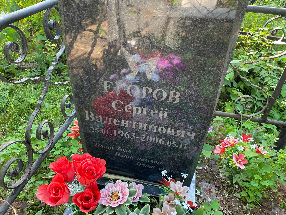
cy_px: 108
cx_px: 143
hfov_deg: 67.3
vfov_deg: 53.1
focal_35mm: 26
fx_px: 215
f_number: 1.8
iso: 125
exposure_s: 1/117
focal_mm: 4.25
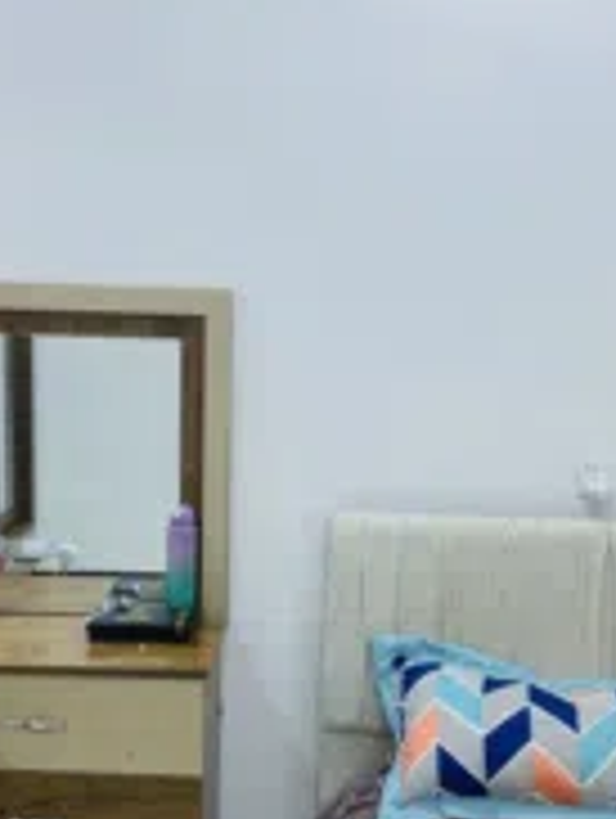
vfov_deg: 33.7
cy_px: 482
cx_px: 274
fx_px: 1349
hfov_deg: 25.7
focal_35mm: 57
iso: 40
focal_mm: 4.25
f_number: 1.8
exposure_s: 1/100
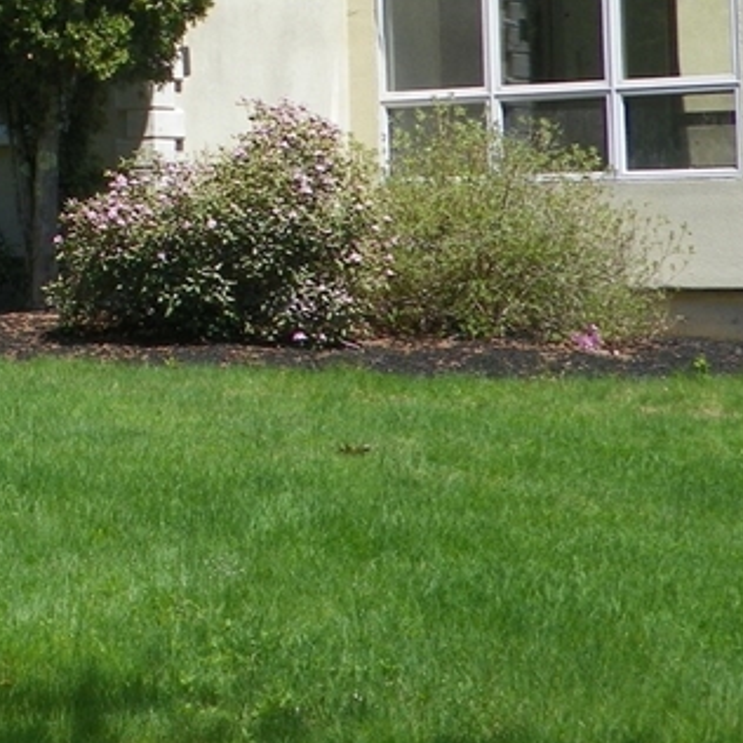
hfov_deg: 13.3
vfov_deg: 13.6
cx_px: -245
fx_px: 3060
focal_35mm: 126
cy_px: -31
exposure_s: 1/320
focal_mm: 7.9
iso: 64
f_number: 4.5
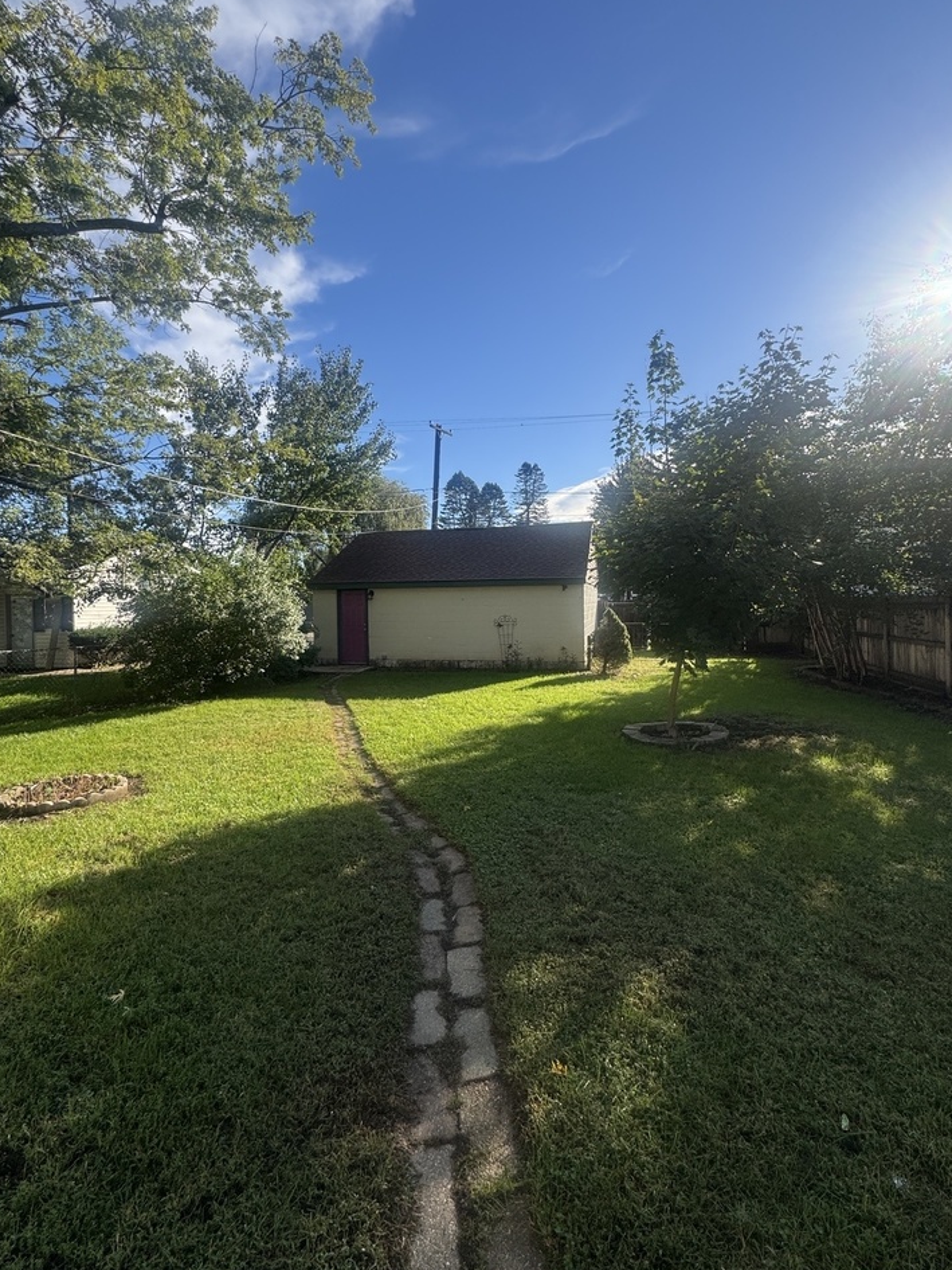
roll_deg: +1.6
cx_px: 489
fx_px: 587
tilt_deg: -0.6
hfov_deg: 78.1
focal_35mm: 16
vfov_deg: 94.4
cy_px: 611
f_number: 2.2
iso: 50
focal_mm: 2.22
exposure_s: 1/1006
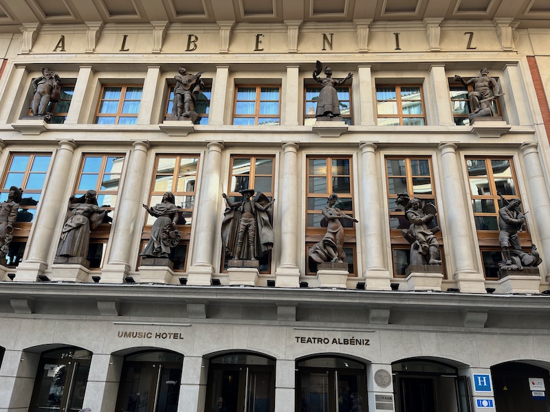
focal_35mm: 26
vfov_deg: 53.1
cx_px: 275
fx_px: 413
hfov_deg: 67.3
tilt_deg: +22.0
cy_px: 206
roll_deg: -1.5
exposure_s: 1/388
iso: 50
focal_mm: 5.1
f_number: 1.6
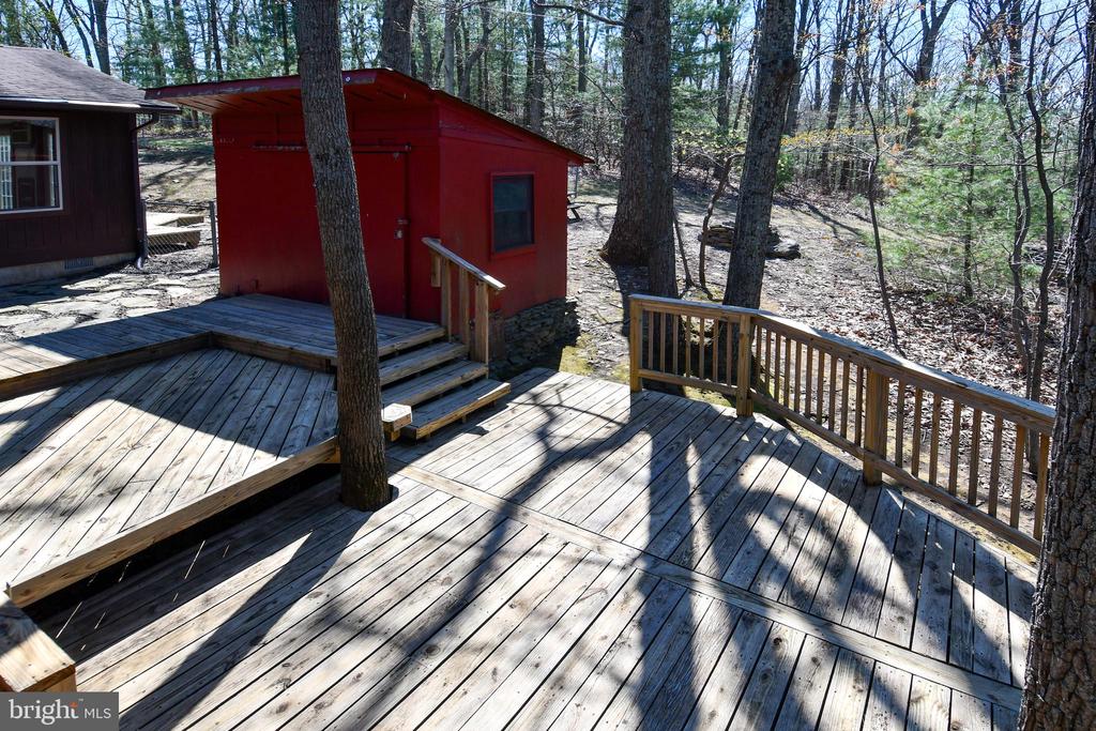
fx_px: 548
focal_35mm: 18
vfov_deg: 67.4
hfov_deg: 90.0
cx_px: 548
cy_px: 366
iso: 160
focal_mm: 12
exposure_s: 1/250
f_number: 8
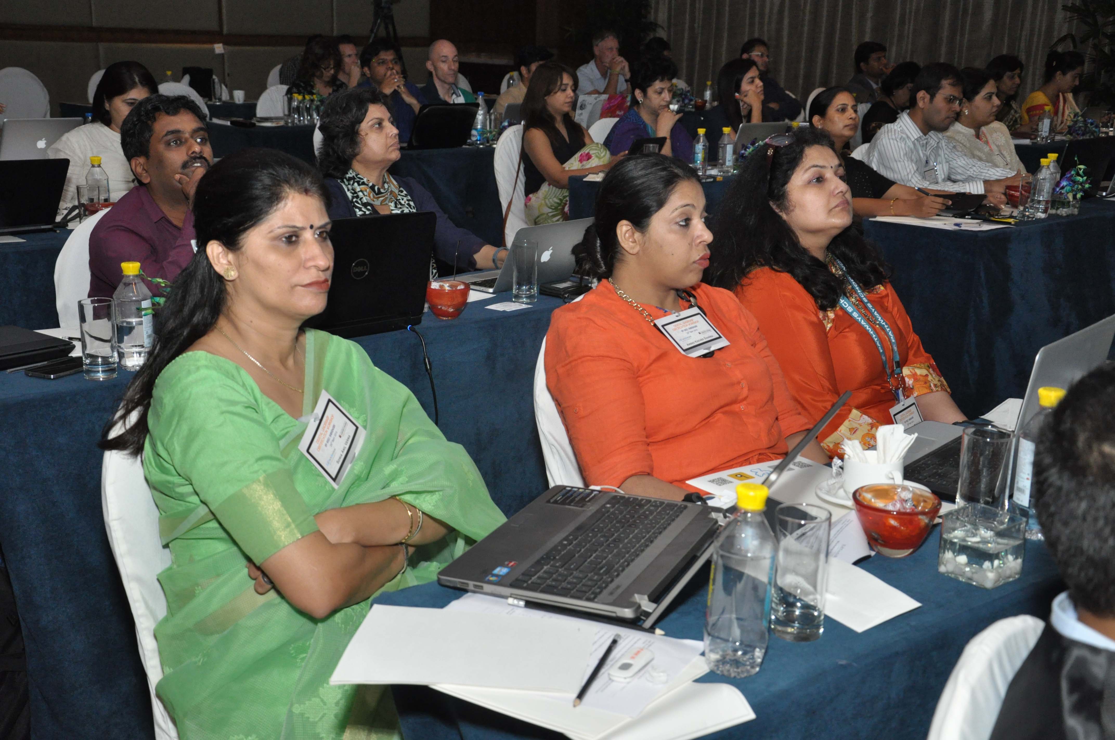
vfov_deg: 29.8
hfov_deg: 43.7
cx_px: 558
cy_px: 370
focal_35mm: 45
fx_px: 1392
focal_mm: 30
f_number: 5.6
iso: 1250
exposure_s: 1/125
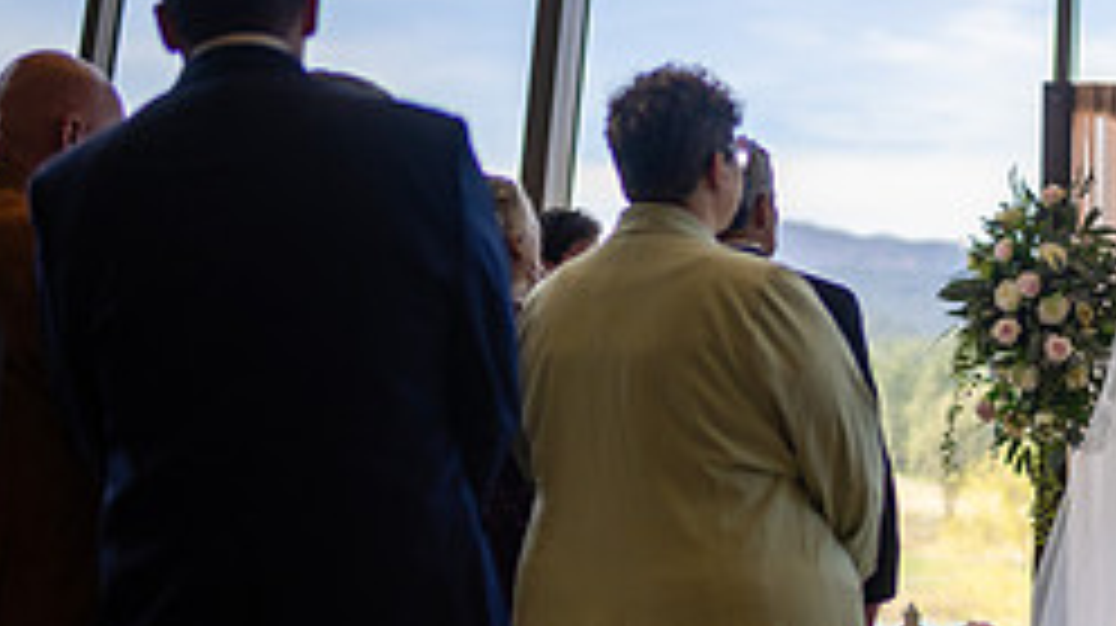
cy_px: 448
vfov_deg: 14.0
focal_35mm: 86
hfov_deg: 23.5
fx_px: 2543
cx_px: 1174
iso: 100
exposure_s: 1/1250
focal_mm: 35
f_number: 1.4
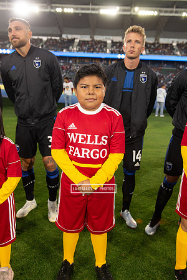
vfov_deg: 58.7
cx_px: 94
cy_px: 140
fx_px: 249
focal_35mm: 32
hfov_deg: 41.1
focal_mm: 32
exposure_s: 1/160
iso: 640
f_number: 4
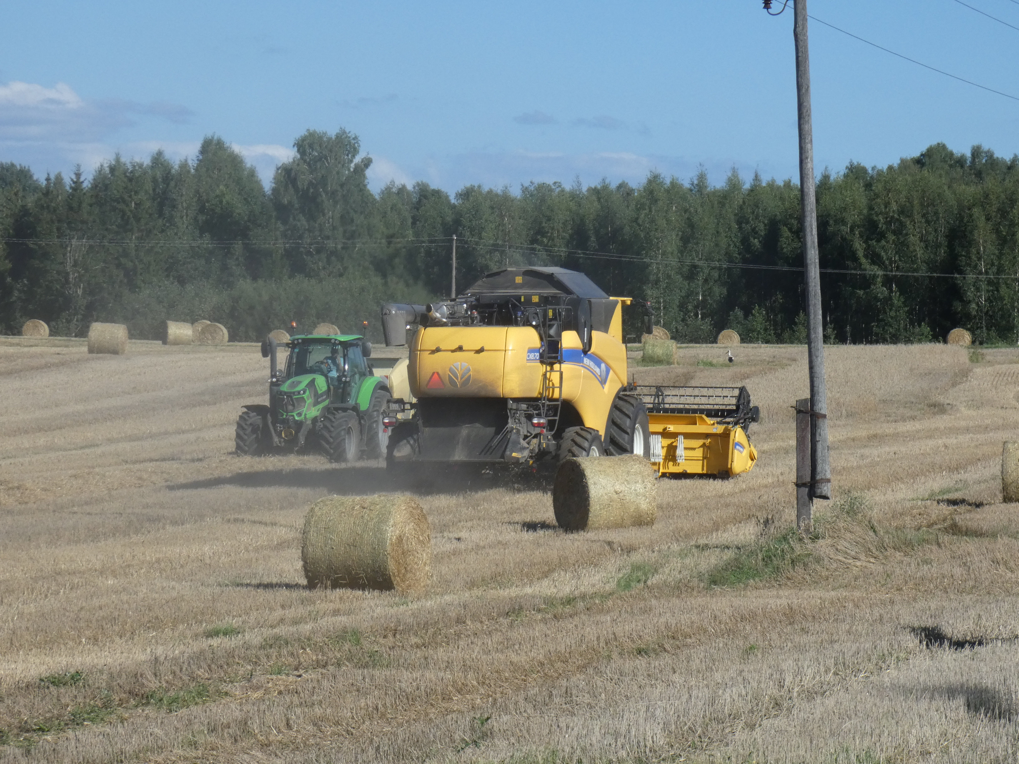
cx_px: 510
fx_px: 4710
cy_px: 382
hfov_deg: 12.3
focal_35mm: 160
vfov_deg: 9.3
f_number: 6.3
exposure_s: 1/800
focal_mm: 28.8
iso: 200
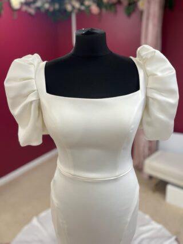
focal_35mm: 26
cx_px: 92
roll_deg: +1.8
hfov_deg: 53.0
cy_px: 122
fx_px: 183
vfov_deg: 67.3
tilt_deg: -15.2
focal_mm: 5.1
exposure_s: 1/100
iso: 100
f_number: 1.6
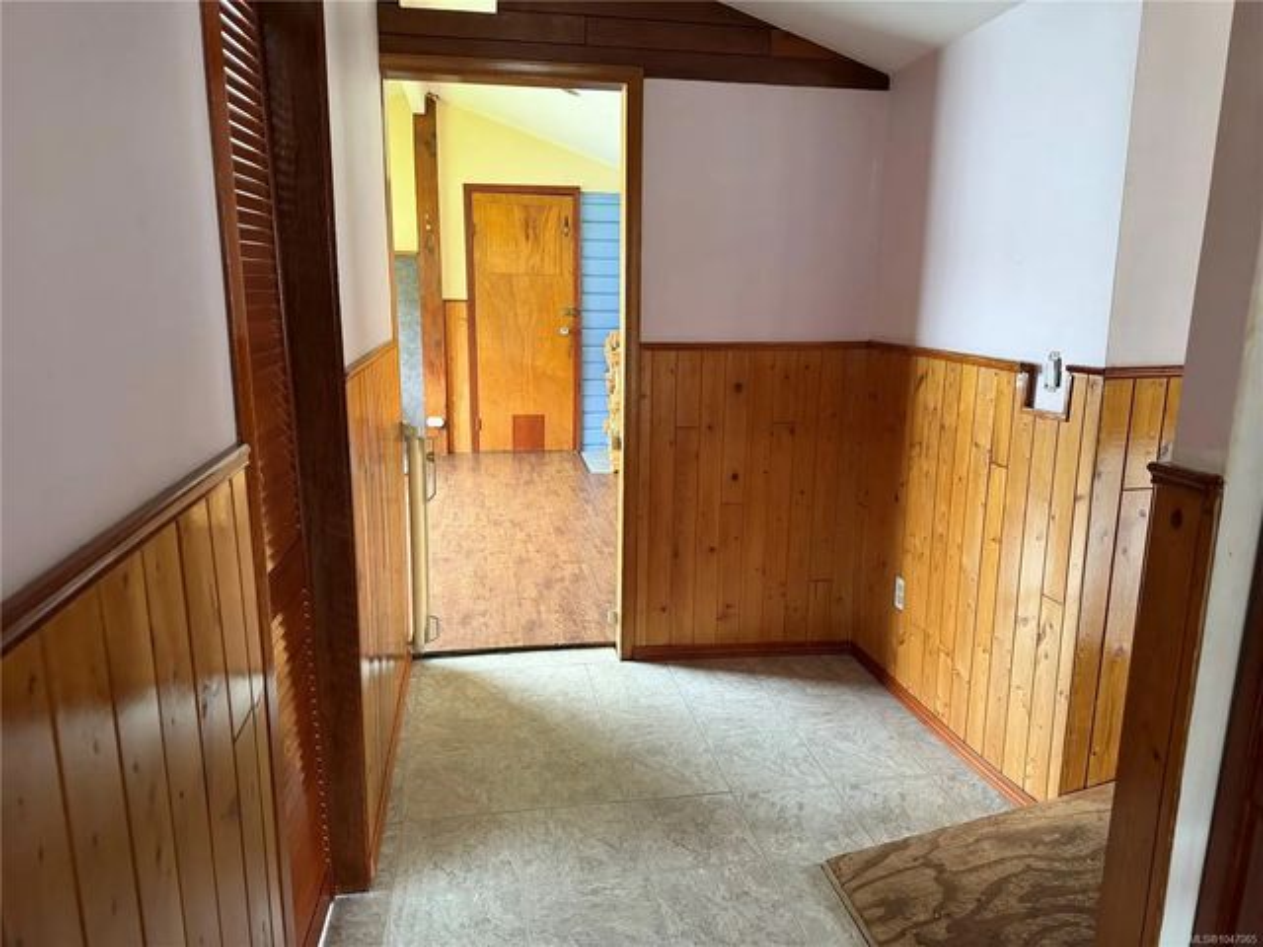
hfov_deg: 71.6
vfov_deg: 56.8
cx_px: 632
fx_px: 876
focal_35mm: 24
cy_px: 474
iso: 200
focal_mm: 6.76
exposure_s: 1/60
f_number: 1.78
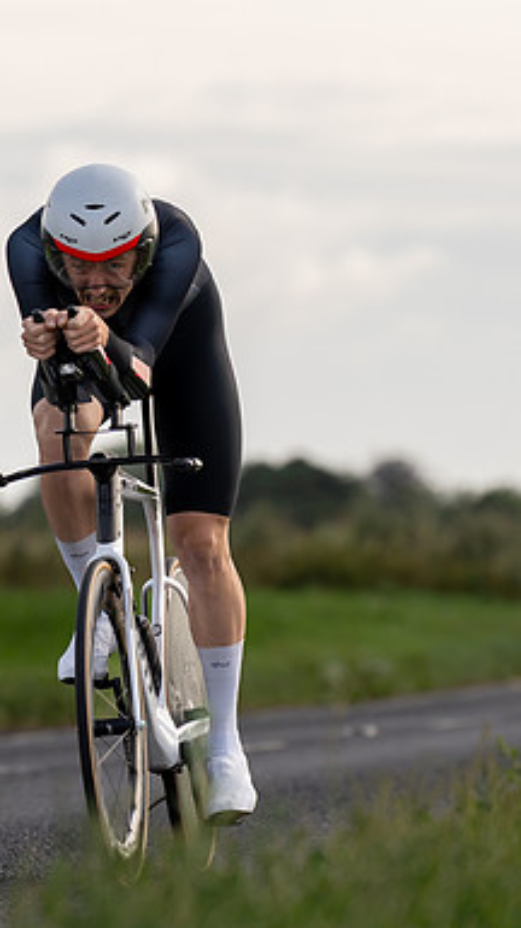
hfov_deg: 3.1
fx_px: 9646
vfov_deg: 5.5
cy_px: 484
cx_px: 36
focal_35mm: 392
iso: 100
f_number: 3.2
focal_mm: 144
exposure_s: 1/1000
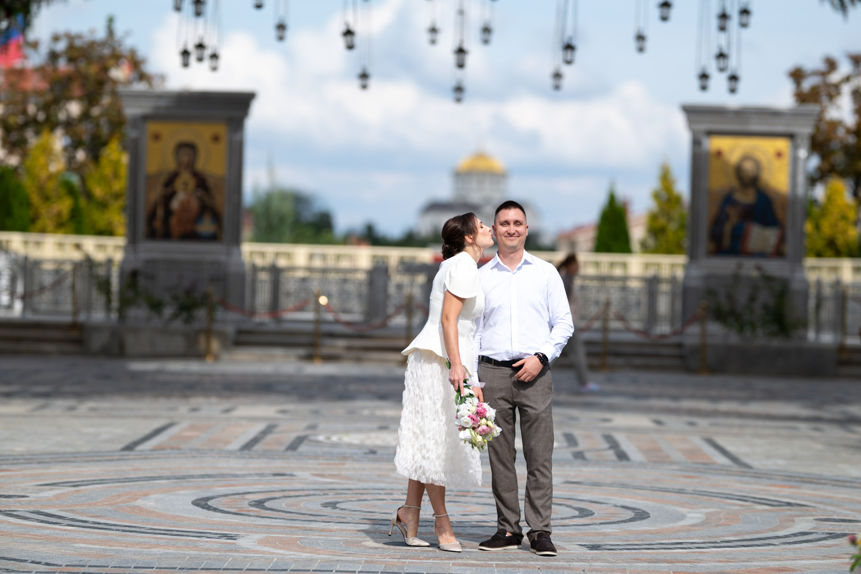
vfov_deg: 10.2
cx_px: 430
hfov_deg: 15.2
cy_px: 287
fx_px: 3229
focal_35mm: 135
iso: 64
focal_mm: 135
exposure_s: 1/2500
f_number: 2
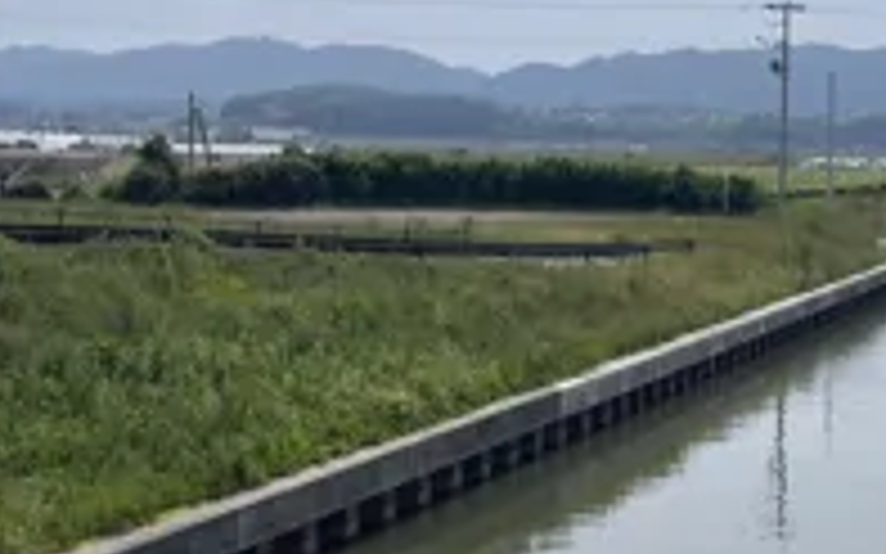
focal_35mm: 67
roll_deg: -0.5
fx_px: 1617
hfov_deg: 27.4
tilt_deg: -4.3
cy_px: 288
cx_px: 1030
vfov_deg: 19.4
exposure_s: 1/6494
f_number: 1.6
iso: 32
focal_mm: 4.2
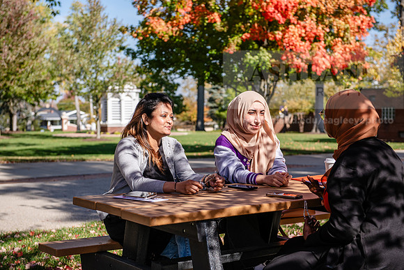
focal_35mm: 60
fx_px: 673
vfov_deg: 22.6
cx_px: 202
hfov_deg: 33.4
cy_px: 135
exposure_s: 1/640
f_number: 4
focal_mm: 60
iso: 100
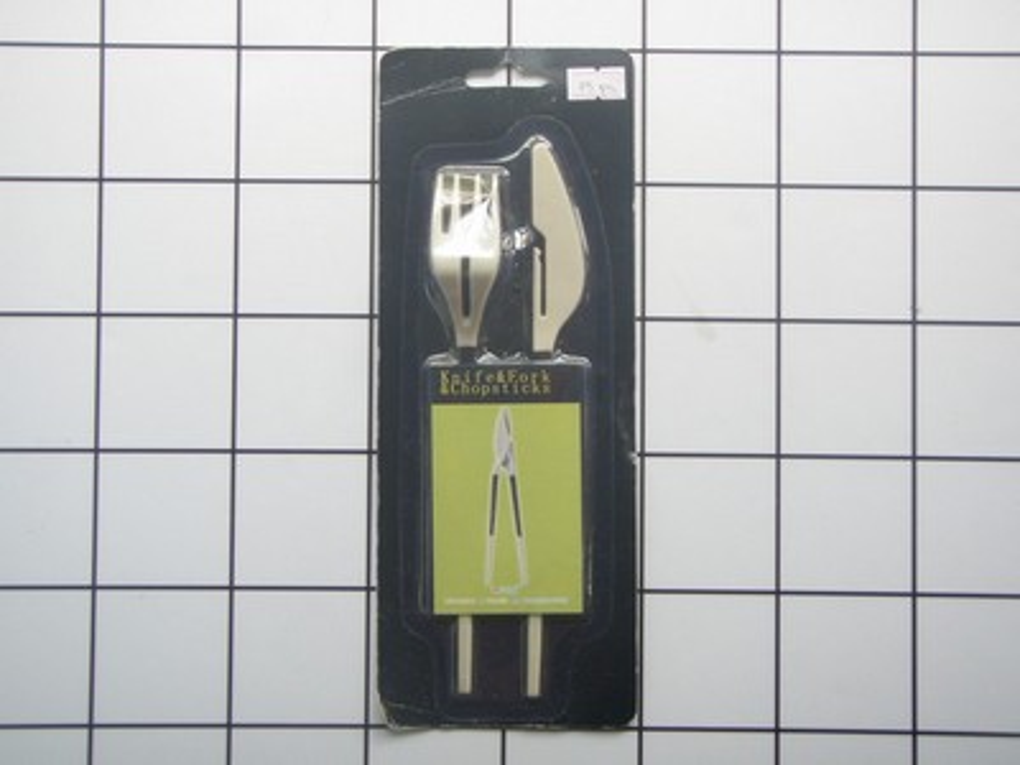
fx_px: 1503
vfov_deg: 28.6
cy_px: 382
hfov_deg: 37.5
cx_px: 510
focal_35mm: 51
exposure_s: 1/20
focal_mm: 9.13
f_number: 4
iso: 200
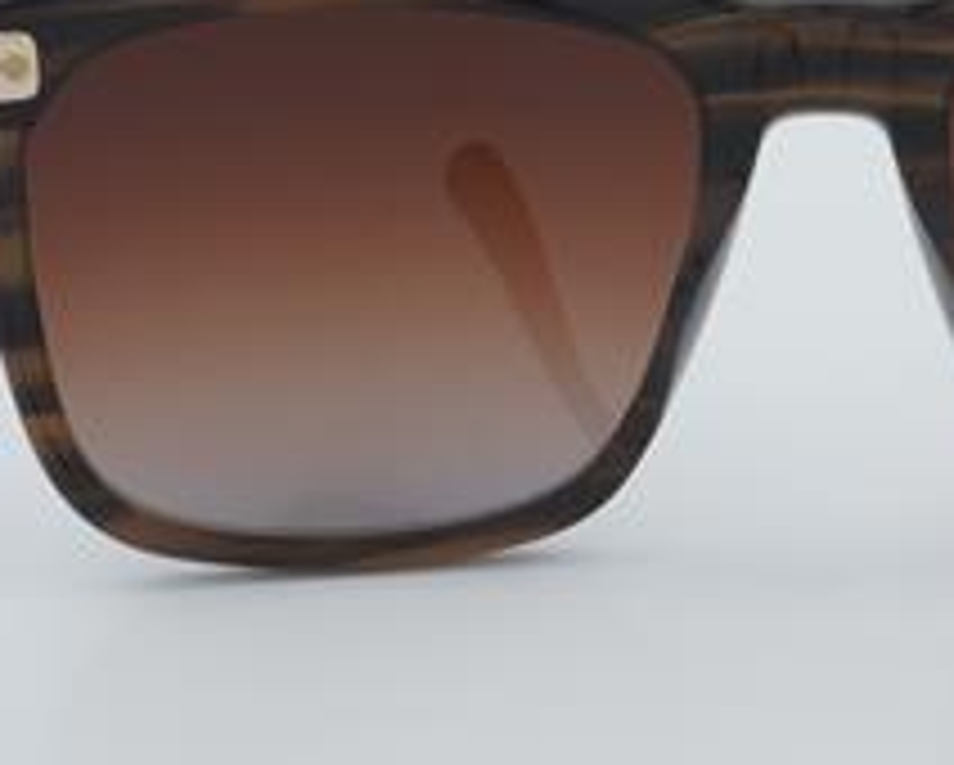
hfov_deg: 20.3
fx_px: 2625
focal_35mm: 93
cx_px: 828
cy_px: 261
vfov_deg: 16.5
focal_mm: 35
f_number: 32
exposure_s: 1/4
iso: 100
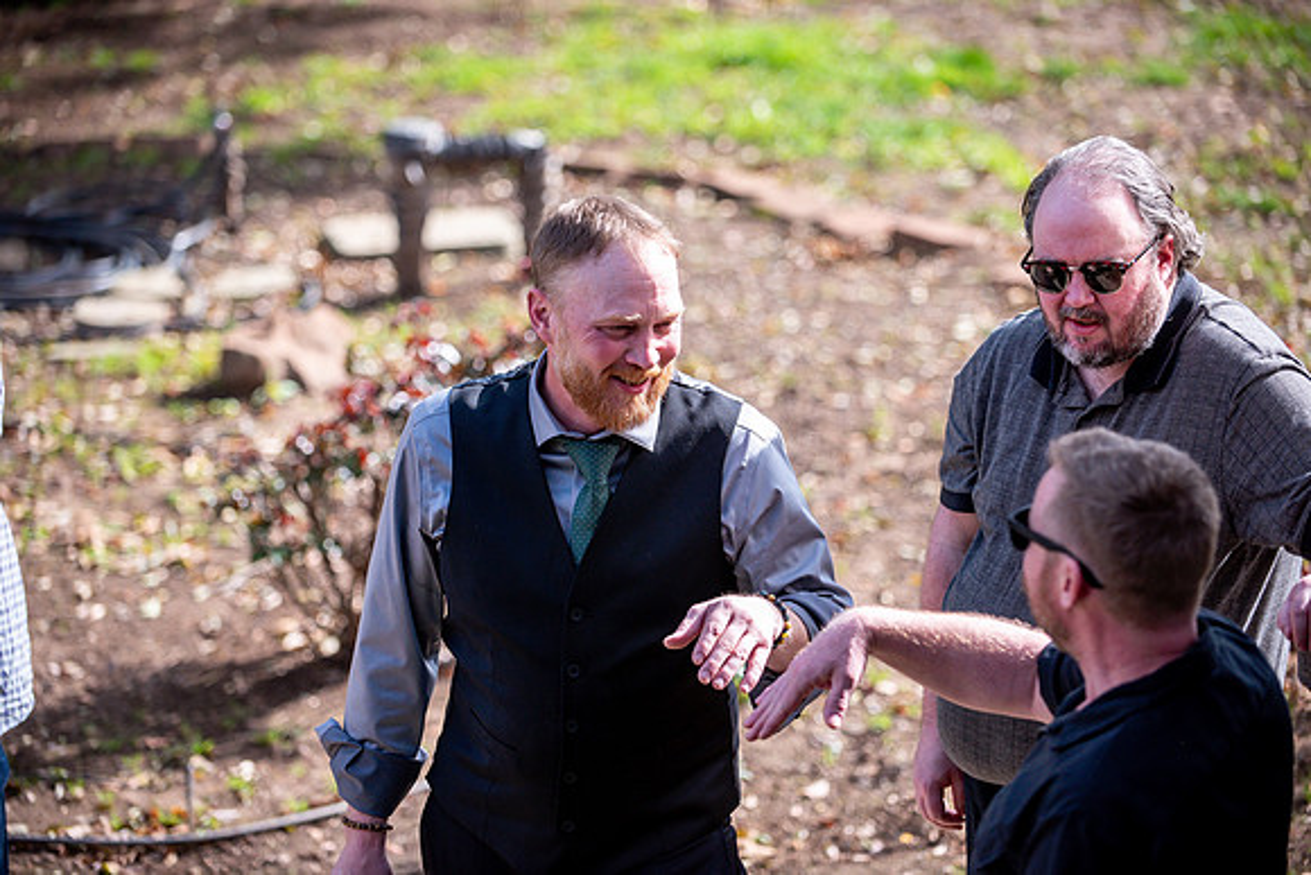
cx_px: 656
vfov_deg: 11.8
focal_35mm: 116
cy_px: 438
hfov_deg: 17.6
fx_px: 4225
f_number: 2.8
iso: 640
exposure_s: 1/3200
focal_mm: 116
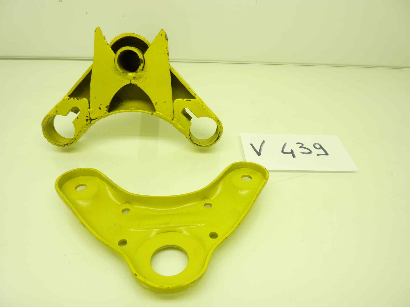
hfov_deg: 69.4
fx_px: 296
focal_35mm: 25
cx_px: 205
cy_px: 154
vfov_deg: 54.9
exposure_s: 1/25
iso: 80
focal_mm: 4.1
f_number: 3.3
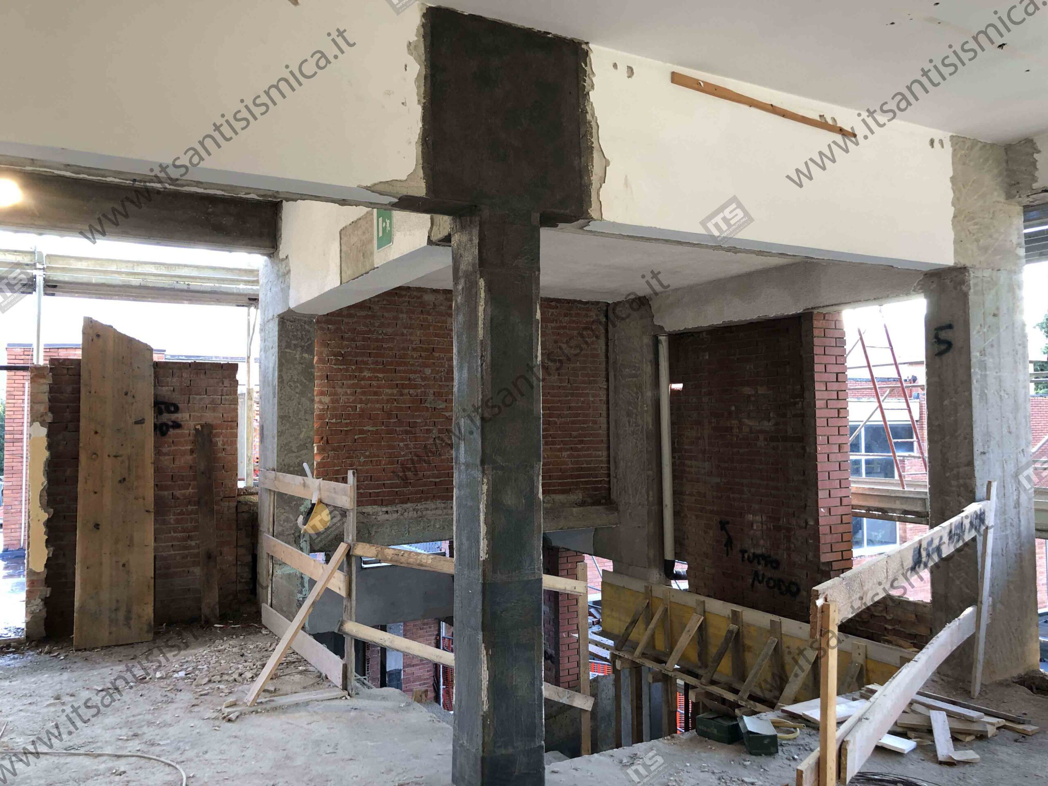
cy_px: 393
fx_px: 848
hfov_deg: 63.4
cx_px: 524
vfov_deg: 49.7
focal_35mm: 28
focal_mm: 4
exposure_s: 1/33
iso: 32
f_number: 1.8
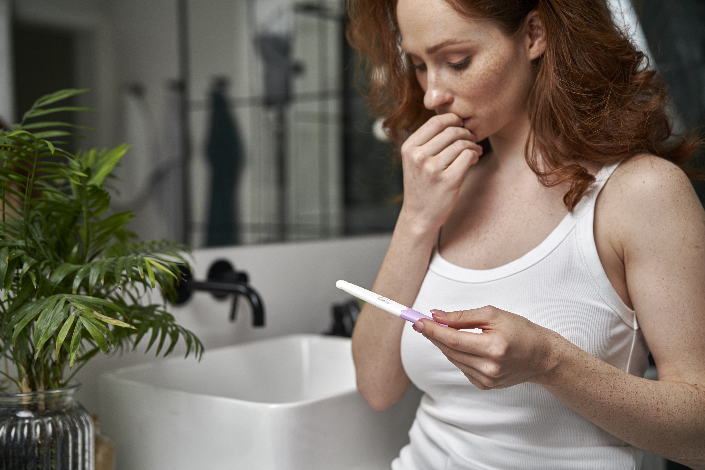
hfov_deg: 39.6
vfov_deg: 27.0
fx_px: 979
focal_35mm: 50
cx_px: 352
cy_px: 235
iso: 160
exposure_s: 1/160
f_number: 2.2
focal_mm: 50
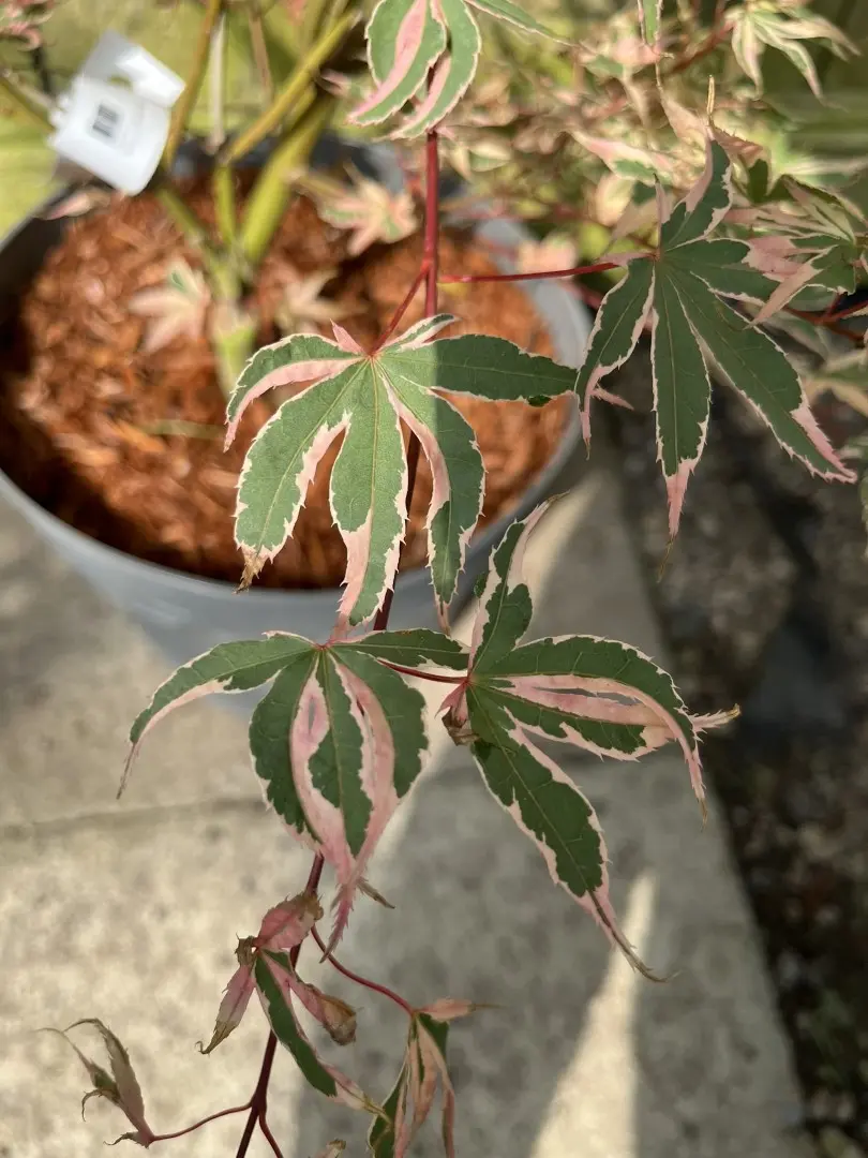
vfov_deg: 67.3
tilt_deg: -60.9
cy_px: 579
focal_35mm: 26
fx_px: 869
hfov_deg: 53.1
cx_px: 434
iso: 50
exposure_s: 1/943
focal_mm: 5.1
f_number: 1.6
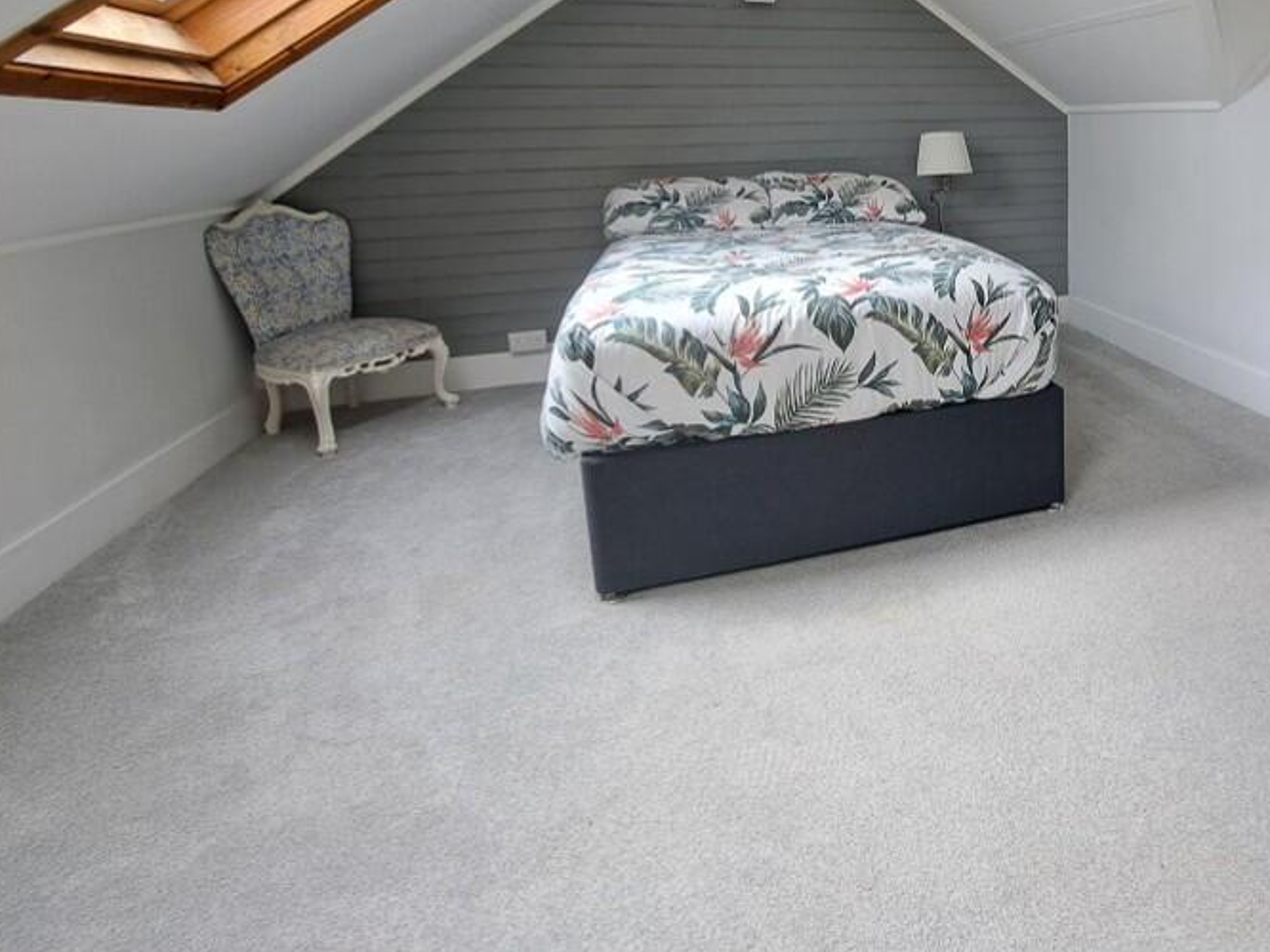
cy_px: 237
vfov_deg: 62.1
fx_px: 734
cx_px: 963
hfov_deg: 75.4
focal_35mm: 20
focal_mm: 1.74
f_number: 2.2
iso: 50
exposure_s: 1/50
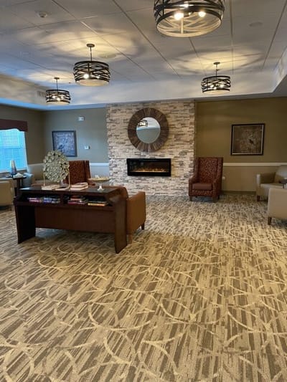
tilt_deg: -7.0
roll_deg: +2.8
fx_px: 287
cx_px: 144
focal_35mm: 26
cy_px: 191
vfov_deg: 67.3
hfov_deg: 53.1
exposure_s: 1/60
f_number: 1.6
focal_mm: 5.1
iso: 400
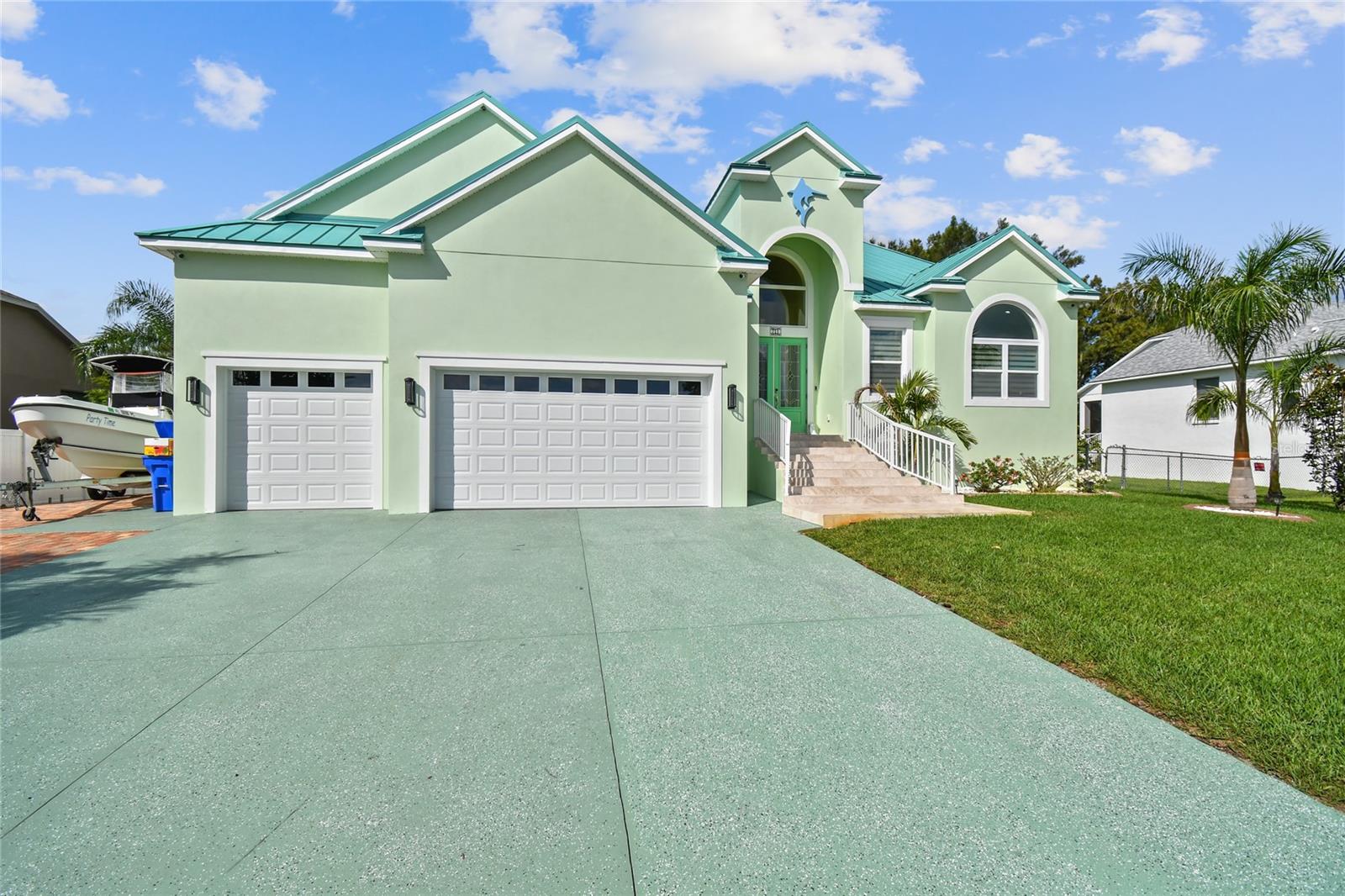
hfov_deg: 100.4
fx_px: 560
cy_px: 448
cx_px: 672
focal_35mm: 15
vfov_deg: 77.3
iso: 100
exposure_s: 1/400
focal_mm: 10
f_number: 7.1
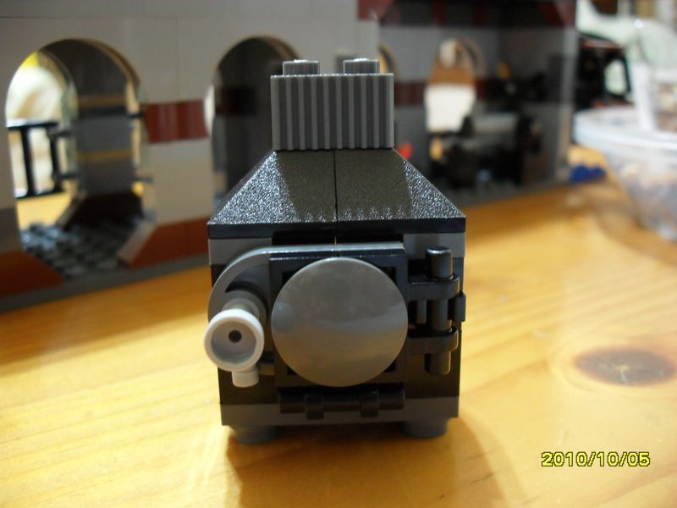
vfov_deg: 40.7
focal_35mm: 35
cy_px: 254
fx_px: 685
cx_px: 338
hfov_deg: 52.6
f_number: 2.8
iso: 200
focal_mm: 6.2
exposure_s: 1/3
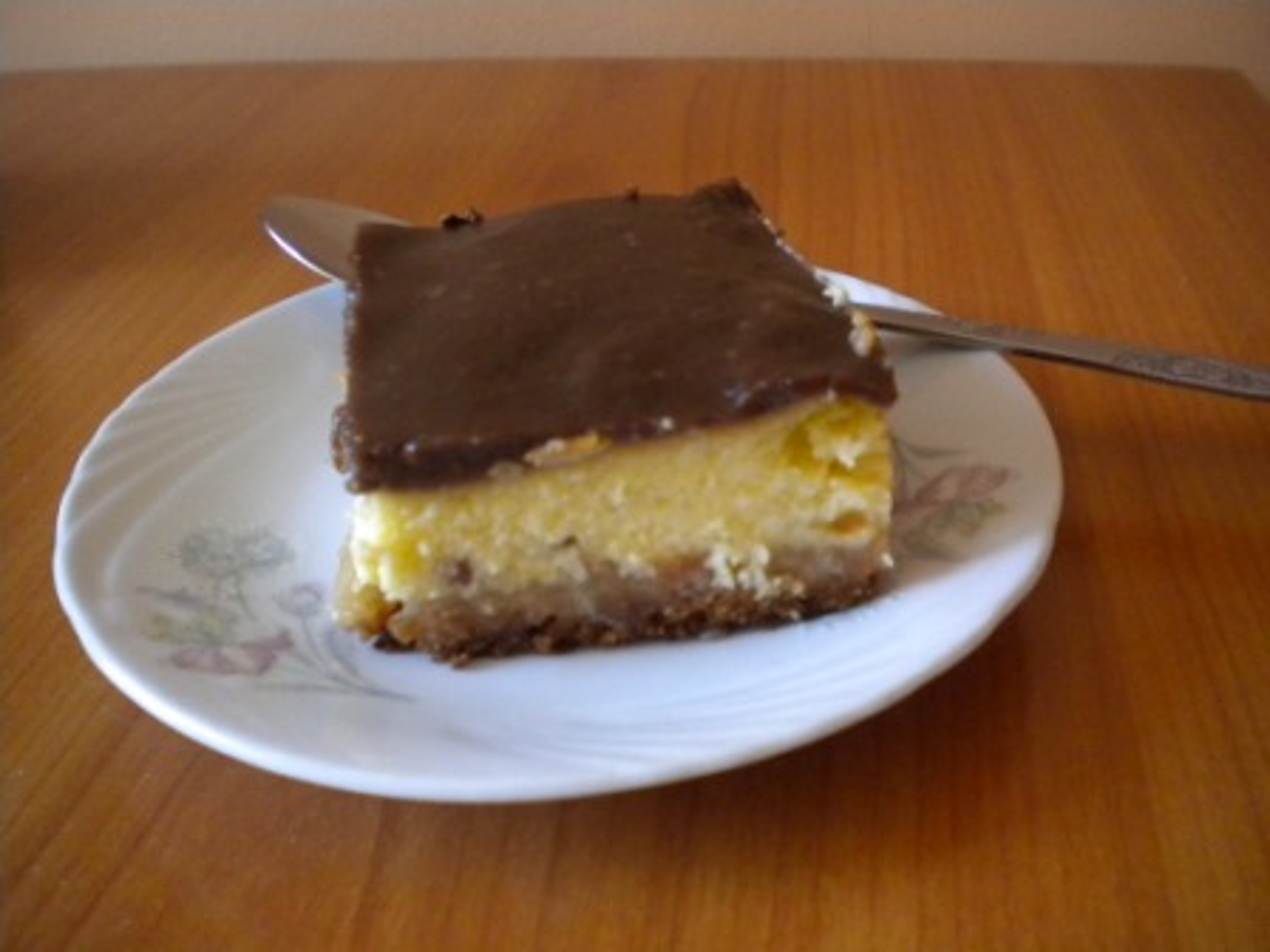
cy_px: 476
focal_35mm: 35
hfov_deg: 52.6
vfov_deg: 40.7
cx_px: 635
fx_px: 1284
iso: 400
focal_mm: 6.3
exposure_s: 1/64.8
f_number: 3.1
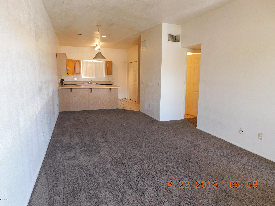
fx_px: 183
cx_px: 138
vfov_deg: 58.9
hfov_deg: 73.9
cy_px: 103
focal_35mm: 23
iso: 250
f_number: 3
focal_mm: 4
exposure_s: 1/30
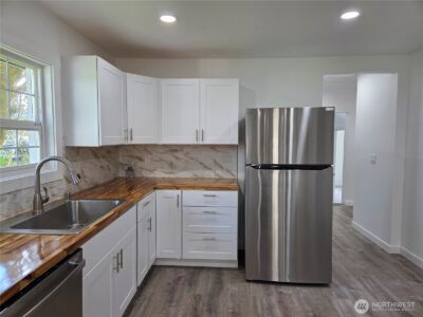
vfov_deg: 58.9
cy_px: 158
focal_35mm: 23
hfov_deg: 73.9
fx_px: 281
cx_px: 212
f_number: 1.8
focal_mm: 5.4
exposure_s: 1/120
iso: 100
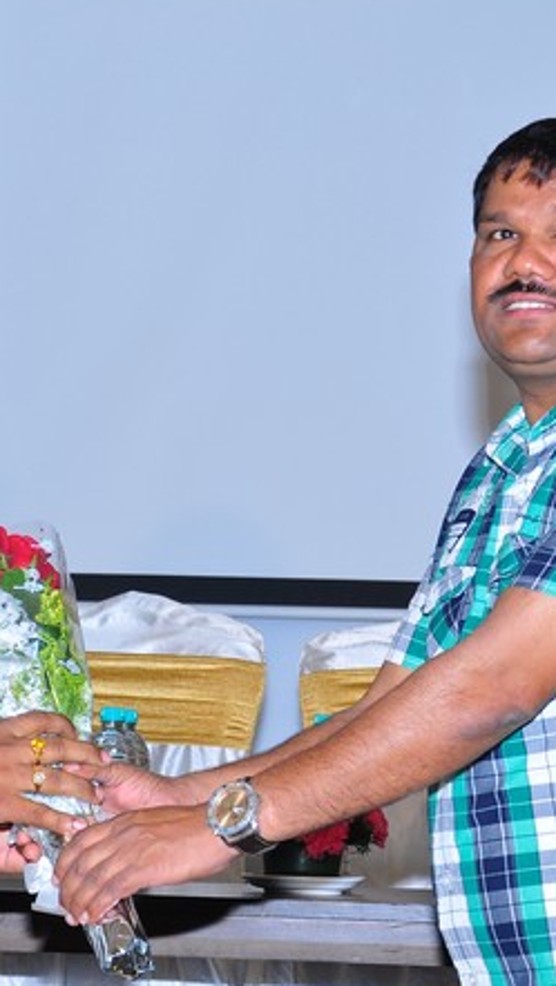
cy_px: 492
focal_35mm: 142
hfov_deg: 8.5
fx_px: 3718
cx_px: 174
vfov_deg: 15.1
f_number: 9
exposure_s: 1/125
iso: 320
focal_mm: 50
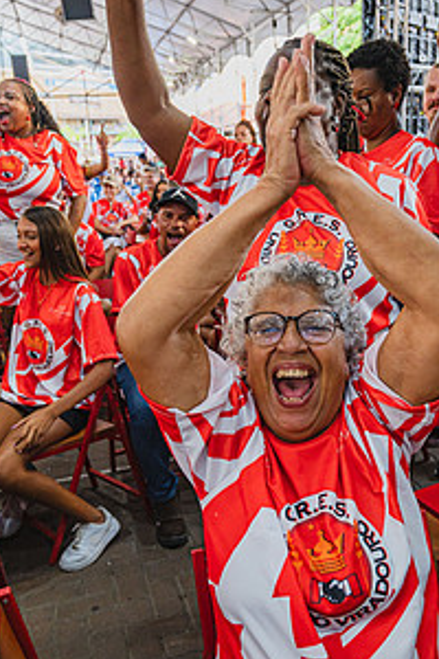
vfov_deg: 53.0
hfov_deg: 36.6
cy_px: 371
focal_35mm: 36
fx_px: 658
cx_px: 278
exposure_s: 1/320
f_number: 4
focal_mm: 24
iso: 1000
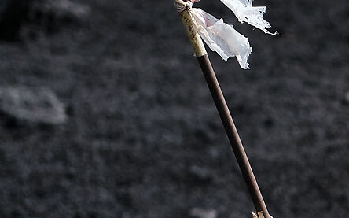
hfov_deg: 7.0
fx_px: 2776
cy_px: 240
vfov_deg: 4.5
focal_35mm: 292
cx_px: 655
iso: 160
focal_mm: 35
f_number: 2.8
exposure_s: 1/2500
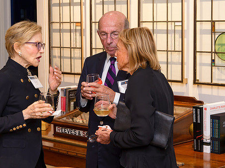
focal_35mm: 91
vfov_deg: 16.2
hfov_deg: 21.5
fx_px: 591
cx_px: 114
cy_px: 77
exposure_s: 1/30
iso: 800
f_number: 5.6
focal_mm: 66
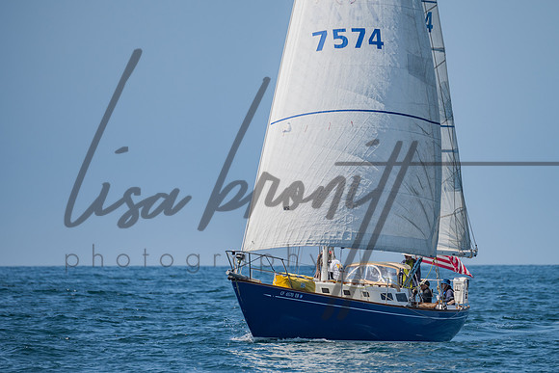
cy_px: 203
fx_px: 7717
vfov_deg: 2.8
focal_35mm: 497
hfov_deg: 4.1
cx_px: 340
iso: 250
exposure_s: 1/1600
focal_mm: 400
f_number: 6.3
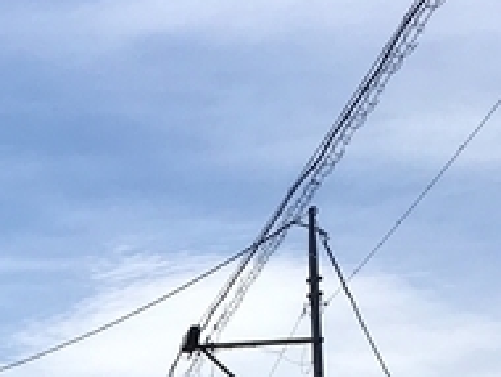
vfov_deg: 8.5
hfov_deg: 12.4
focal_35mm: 156
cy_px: 973
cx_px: -79
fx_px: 2261
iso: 25
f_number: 2.2
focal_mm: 4.15
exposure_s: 1/4049
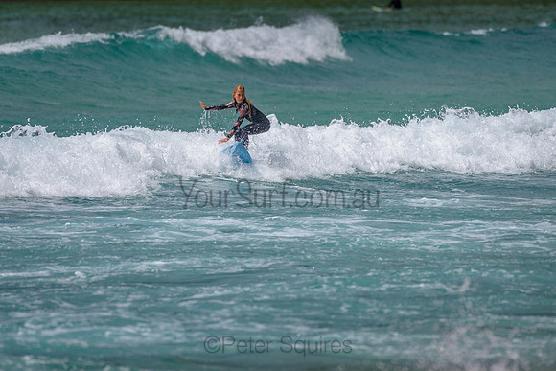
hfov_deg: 3.4
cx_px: 265
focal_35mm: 613
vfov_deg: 2.2
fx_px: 9468
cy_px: 144
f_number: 5.6
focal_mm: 500
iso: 80
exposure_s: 1/2000
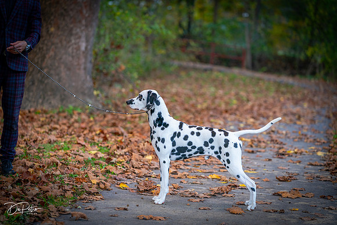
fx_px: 1105
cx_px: 168
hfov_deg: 17.3
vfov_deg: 11.6
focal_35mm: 118
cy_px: 112
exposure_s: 1/400
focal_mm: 118
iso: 1000
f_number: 2.8
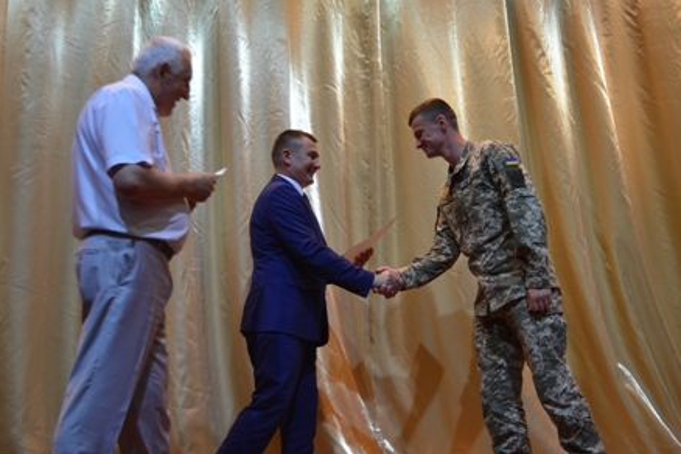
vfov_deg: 29.2
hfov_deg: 42.7
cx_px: 345
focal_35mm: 46
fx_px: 870
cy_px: 229
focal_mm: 30
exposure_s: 1/30
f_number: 4.5
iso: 900
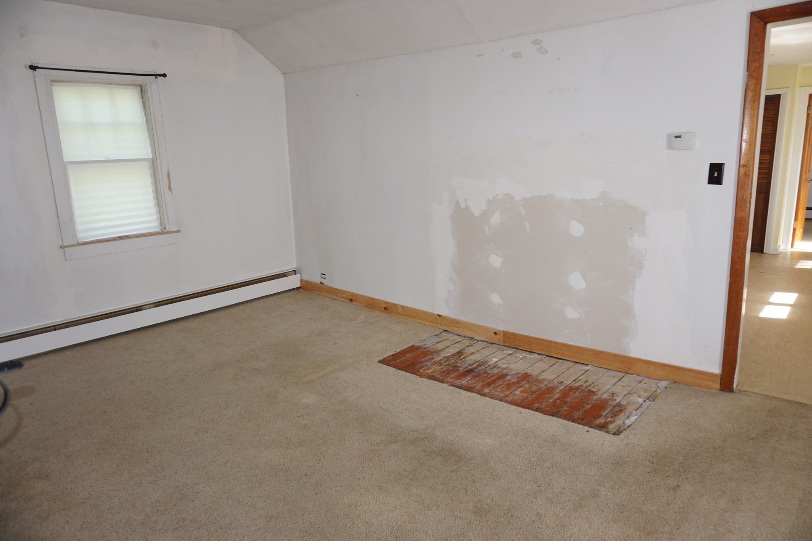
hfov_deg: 73.7
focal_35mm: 24
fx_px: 541
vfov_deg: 53.1
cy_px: 270
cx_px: 406
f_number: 3.5
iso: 320
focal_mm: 16
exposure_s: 1/60
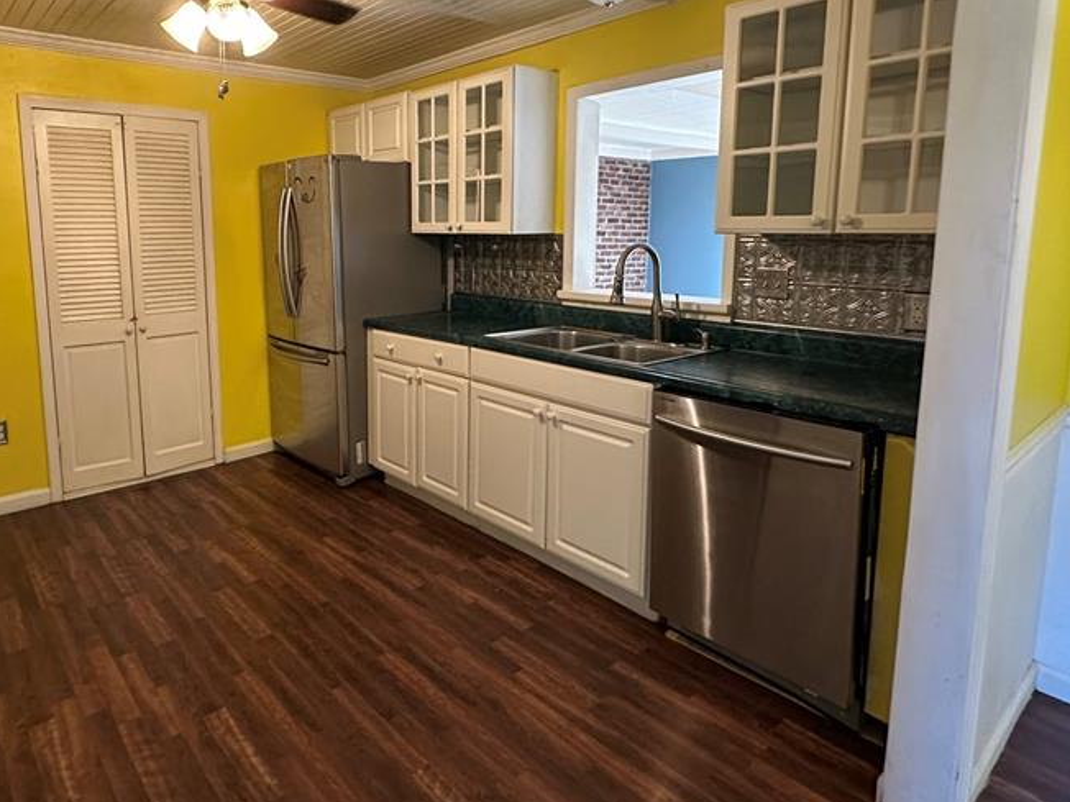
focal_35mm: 22
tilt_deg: -7.5
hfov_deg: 75.3
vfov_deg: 60.5
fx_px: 680
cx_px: 415
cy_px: 313
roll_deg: +0.2
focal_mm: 2.22
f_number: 2.2
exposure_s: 1/60
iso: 500
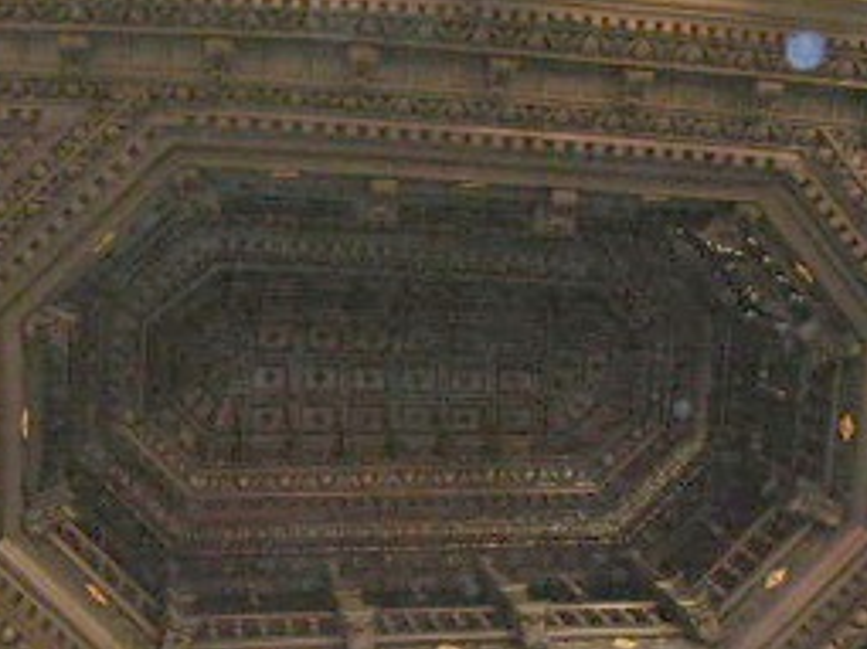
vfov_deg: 22.1
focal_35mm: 66
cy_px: 466
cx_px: 384
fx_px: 1652
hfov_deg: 29.4
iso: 200
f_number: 3
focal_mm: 5.8
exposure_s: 1/60.1
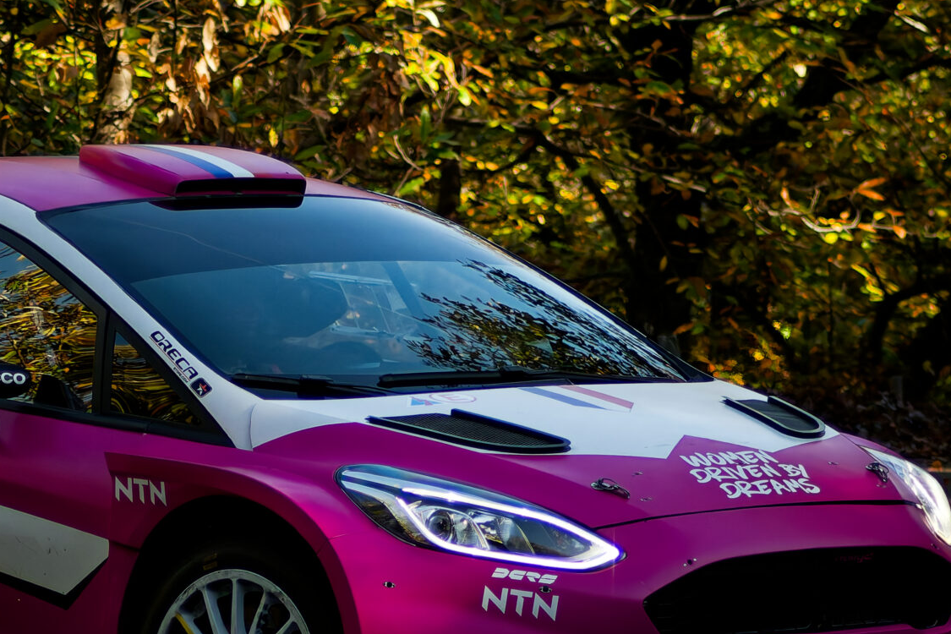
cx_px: 421
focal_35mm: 239
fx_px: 6313
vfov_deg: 5.7
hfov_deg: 8.6
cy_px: 459
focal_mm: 70
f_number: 4
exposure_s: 1/6400
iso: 3600
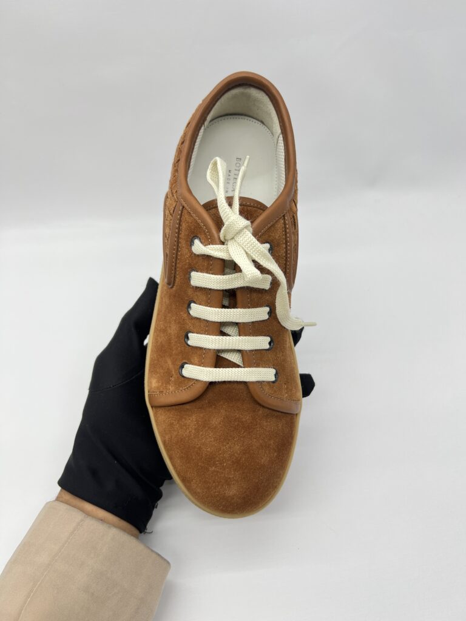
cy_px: 310
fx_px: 467
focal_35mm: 26
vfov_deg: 67.3
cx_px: 233
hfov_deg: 53.1
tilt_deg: -47.5
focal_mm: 5.7
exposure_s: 1/103
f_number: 1.5
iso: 32
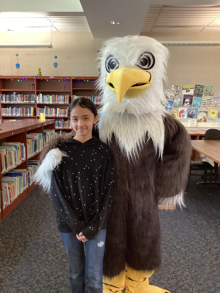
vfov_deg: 58.4
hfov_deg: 45.4
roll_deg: -1.1
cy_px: 146
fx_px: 263
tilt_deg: -8.4
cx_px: 110
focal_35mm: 31
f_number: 2.4
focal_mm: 3.3
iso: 400
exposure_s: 1/40
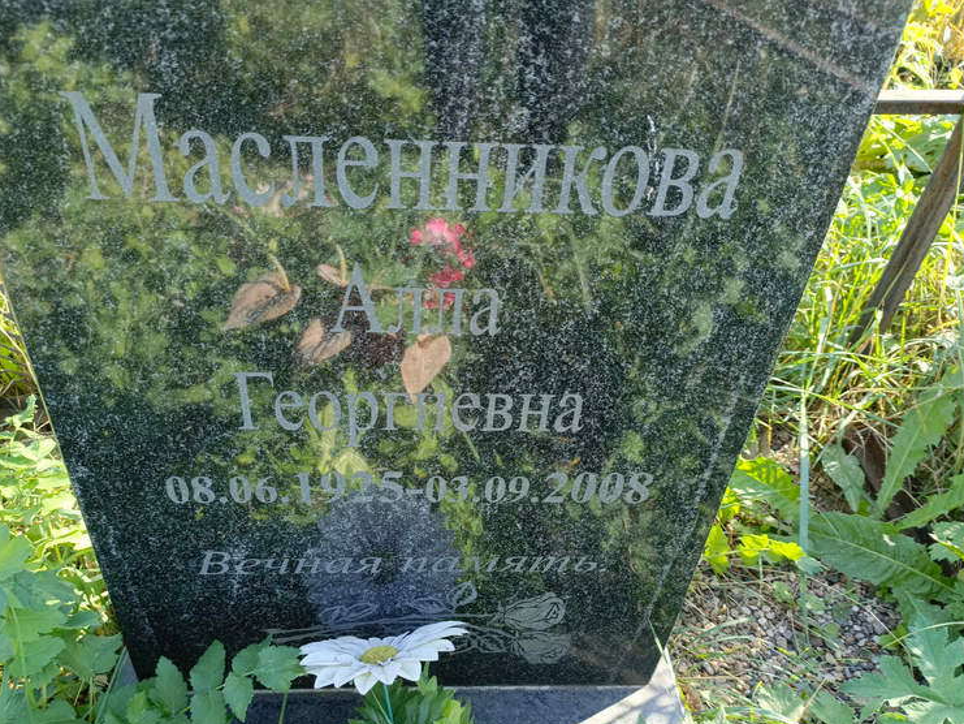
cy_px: 379
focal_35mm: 27
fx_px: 752
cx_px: 455
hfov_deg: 65.3
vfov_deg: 51.3
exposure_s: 1/101
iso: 111
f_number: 1.69
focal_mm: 4.76
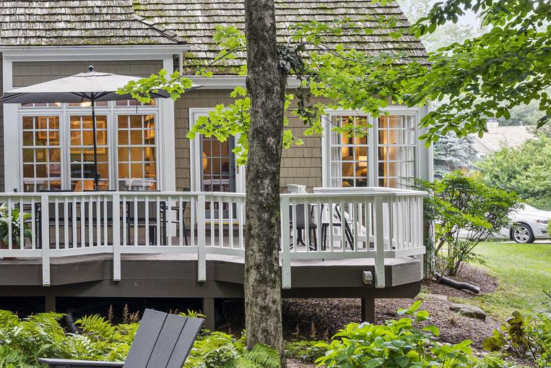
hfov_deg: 34.5
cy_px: 39
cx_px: 16
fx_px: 814
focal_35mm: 53
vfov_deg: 24.7
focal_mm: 19.8
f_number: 8
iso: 400
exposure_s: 1/8
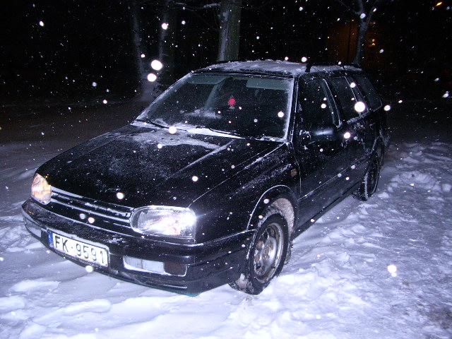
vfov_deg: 40.7
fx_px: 457
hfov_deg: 52.6
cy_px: 170
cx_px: 226
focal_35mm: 35
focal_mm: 5.8
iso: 200
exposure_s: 1/40
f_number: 2.6
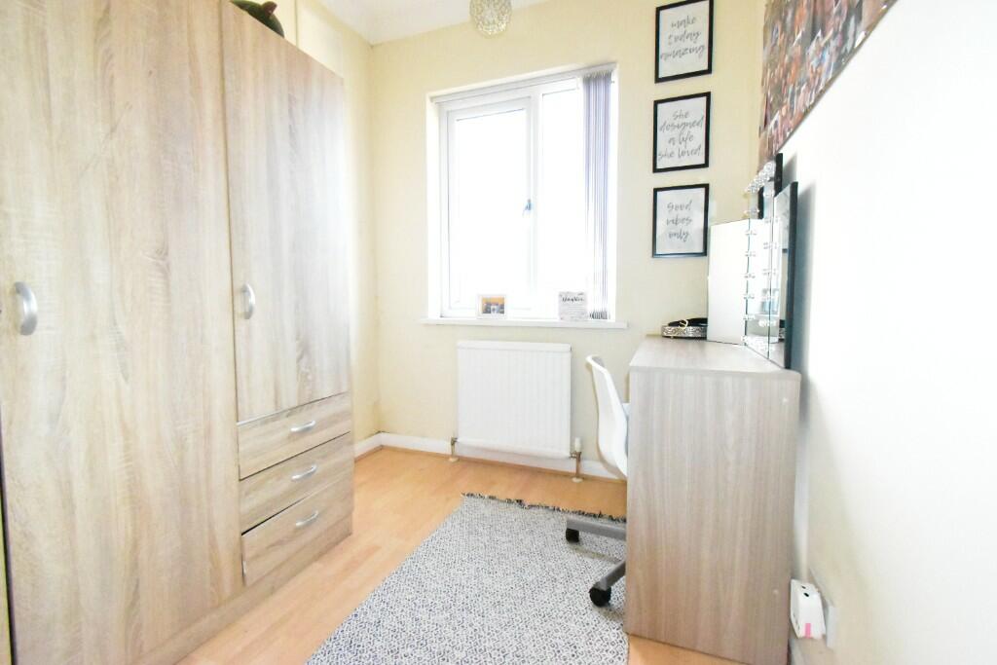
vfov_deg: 77.3
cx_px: 498
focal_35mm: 15
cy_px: 332
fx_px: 415
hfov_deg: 100.4
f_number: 11
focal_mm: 10
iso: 25600
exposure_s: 1/200
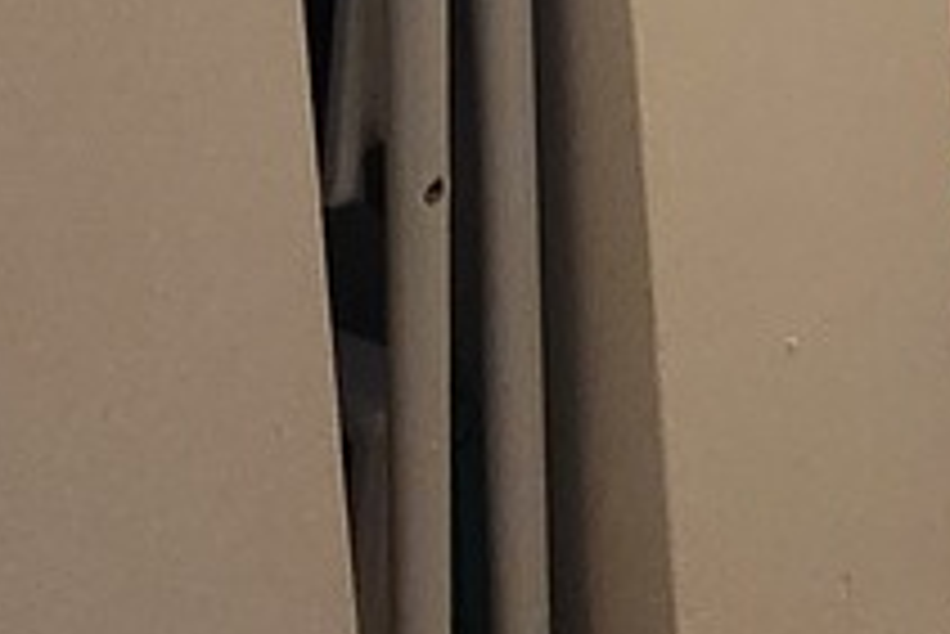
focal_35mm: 163
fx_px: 4304
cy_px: -1542
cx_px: 2125
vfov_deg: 7.1
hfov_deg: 11.0
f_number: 1.8
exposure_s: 1/120
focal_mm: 5.4
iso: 640
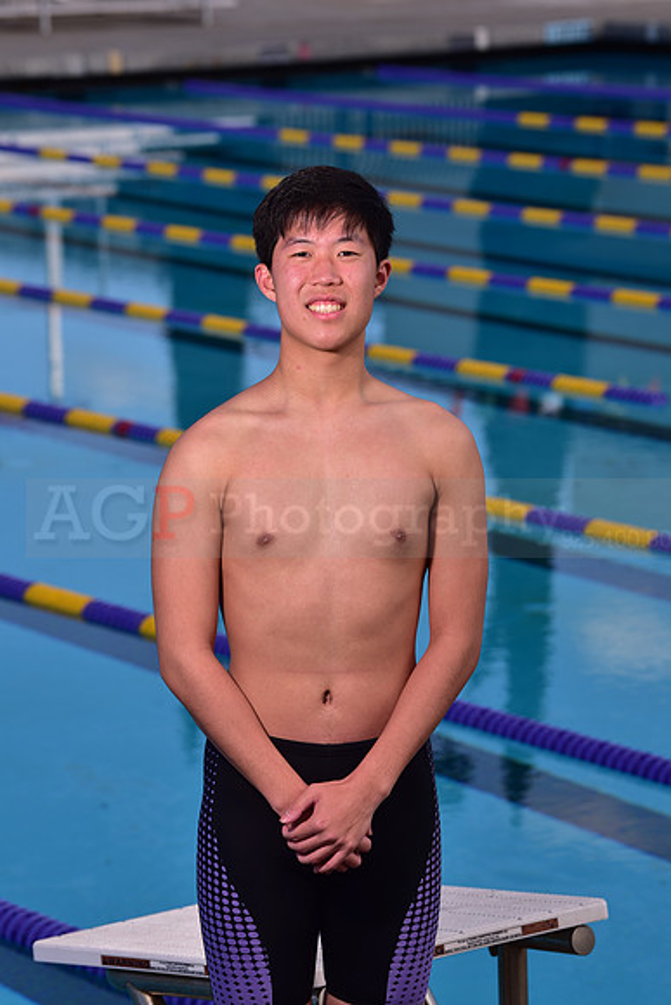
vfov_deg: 15.2
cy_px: 502
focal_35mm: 135
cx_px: 336
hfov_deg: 10.2
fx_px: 3772
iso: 80
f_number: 7.1
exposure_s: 1/250
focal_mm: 135
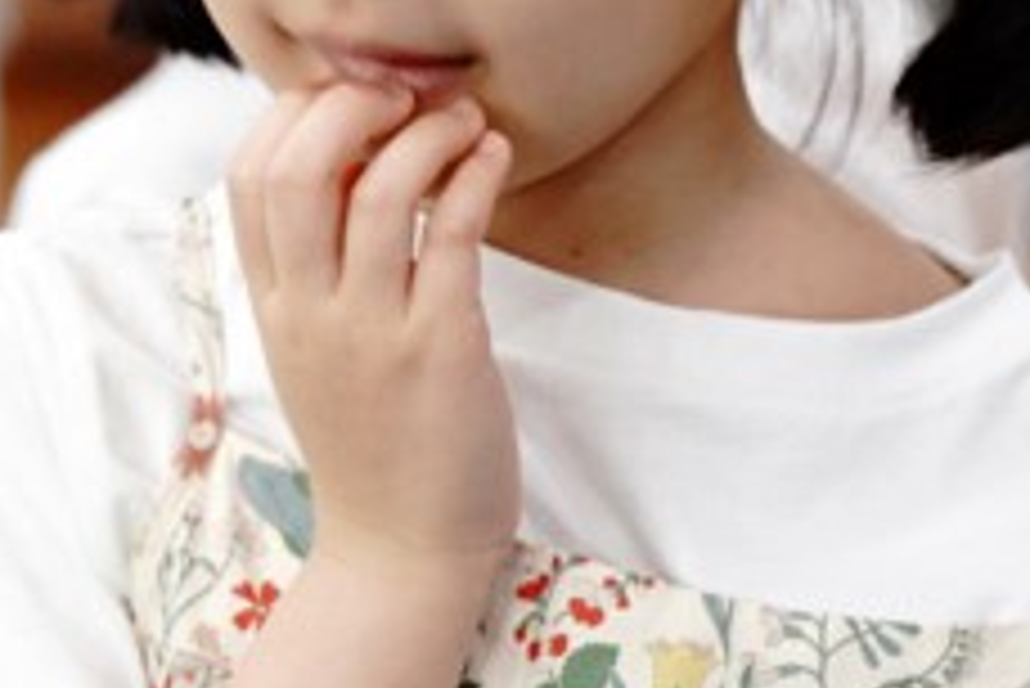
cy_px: 0
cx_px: 787
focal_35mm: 785
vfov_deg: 1.8
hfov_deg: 2.6
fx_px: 22473
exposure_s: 1/125
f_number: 4.5
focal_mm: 200
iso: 2000
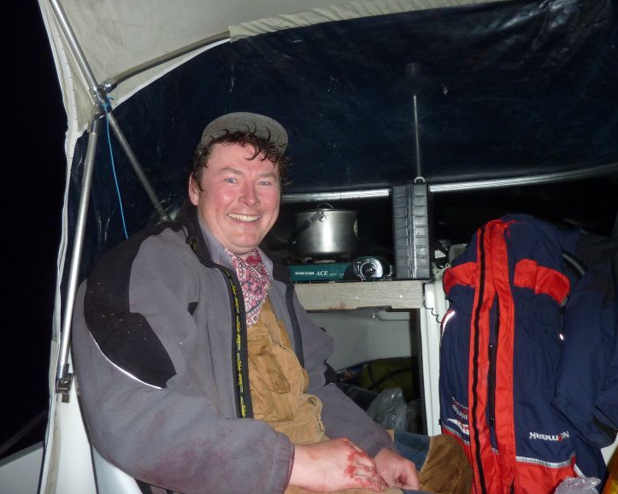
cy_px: 238
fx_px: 494
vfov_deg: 53.2
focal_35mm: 27
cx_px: 307
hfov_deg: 64.1
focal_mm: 4.1
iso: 125
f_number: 3.3
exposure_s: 1/125
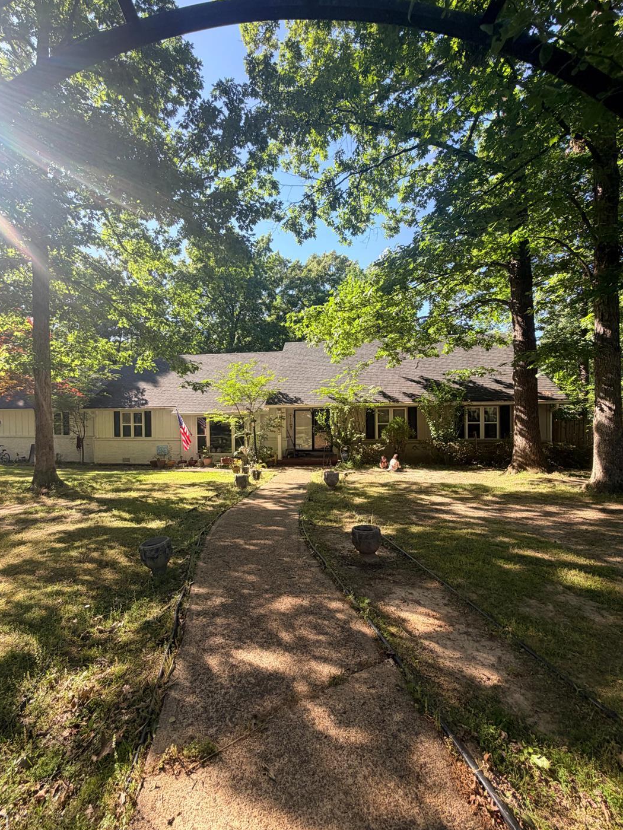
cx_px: 290
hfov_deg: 81.7
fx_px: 360
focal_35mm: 15
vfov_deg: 98.2
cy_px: 415
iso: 50
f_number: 2.2
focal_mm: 2.22
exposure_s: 1/260
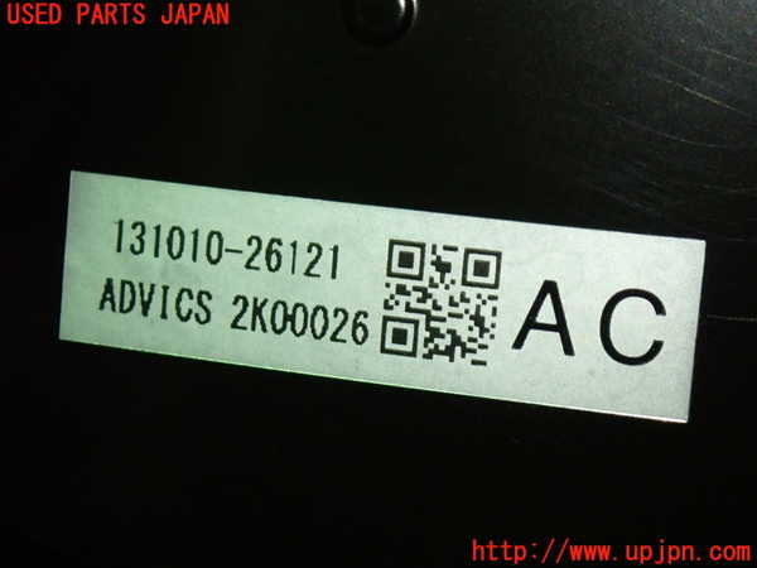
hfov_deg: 19.6
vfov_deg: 14.8
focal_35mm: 100
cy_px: 284
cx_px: 378
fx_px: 2187
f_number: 4.9
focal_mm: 18
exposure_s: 1/40
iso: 800
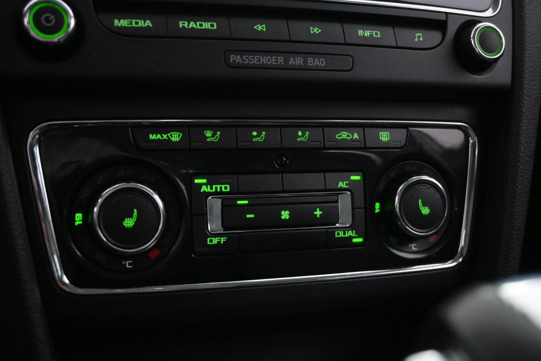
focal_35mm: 42
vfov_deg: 31.9
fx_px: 631
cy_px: 180
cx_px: 270
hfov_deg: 46.4
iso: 4000
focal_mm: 28
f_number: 4.5
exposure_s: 1/50
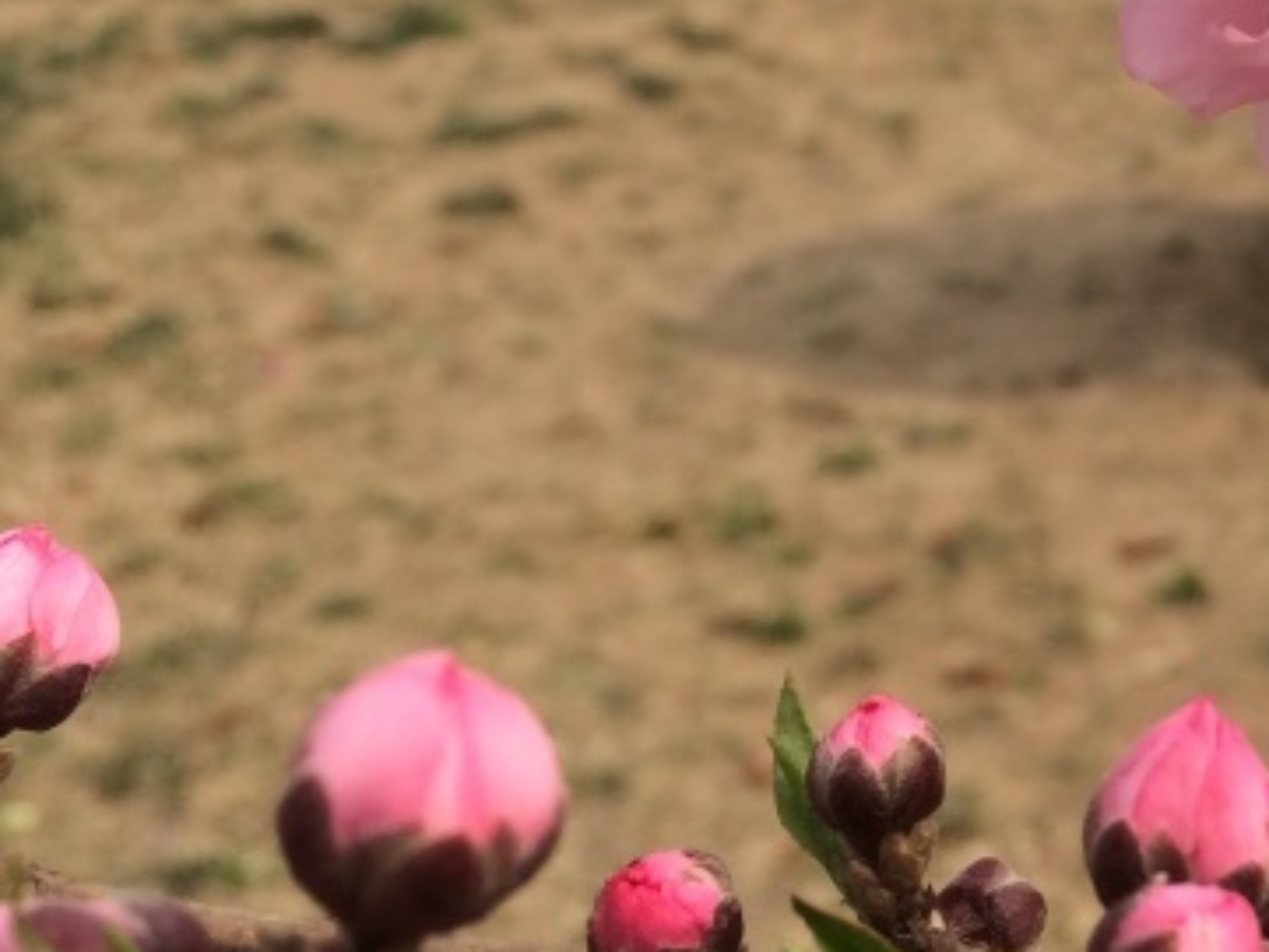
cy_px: 148
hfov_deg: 20.9
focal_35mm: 85
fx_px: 3117
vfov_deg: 17.2
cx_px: 1666
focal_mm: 4.12
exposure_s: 1/1282
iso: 32
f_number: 2.2
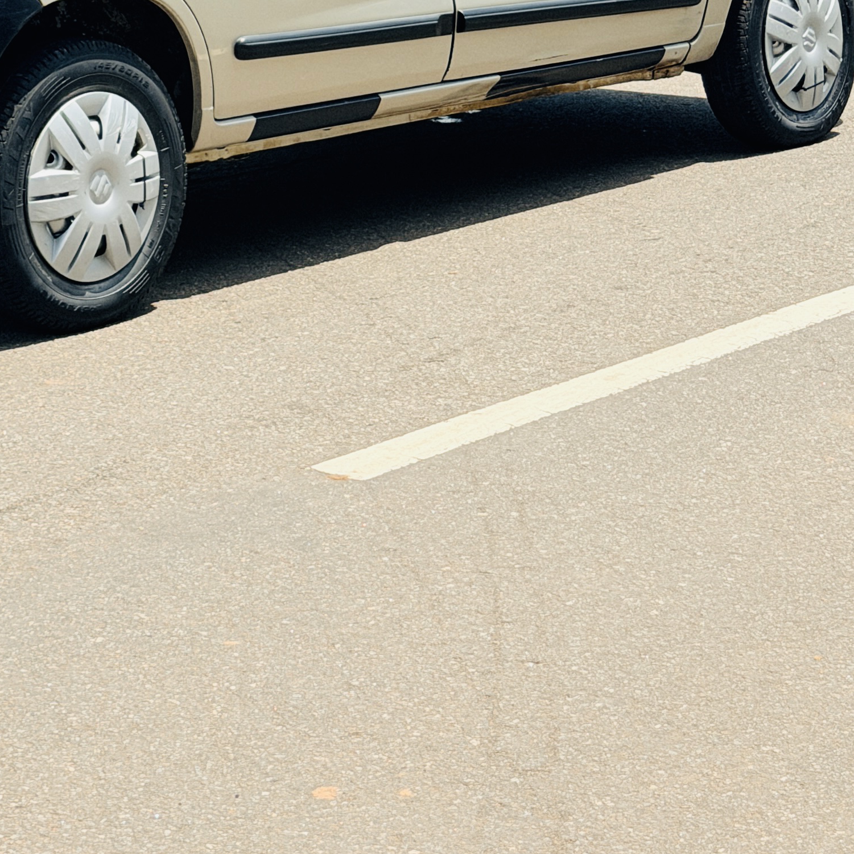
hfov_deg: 15.2
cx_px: 218
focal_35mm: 114
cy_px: -246
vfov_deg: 14.6
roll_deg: +0.0
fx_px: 3182
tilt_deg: -2.9
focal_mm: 6.76
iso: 64
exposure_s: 1/6536
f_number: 1.78
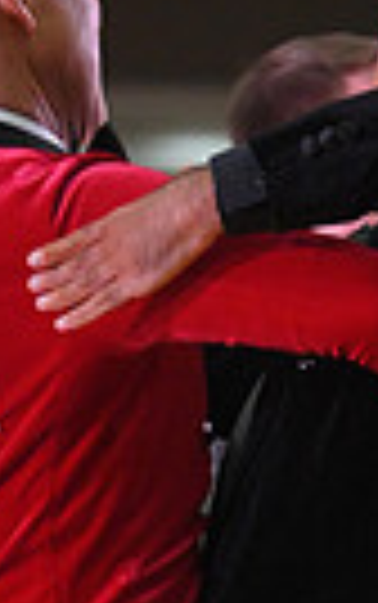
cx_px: 268
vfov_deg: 5.1
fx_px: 6661
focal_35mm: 405
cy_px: 922
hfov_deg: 3.2
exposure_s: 1/400
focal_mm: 92
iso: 2500
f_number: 5
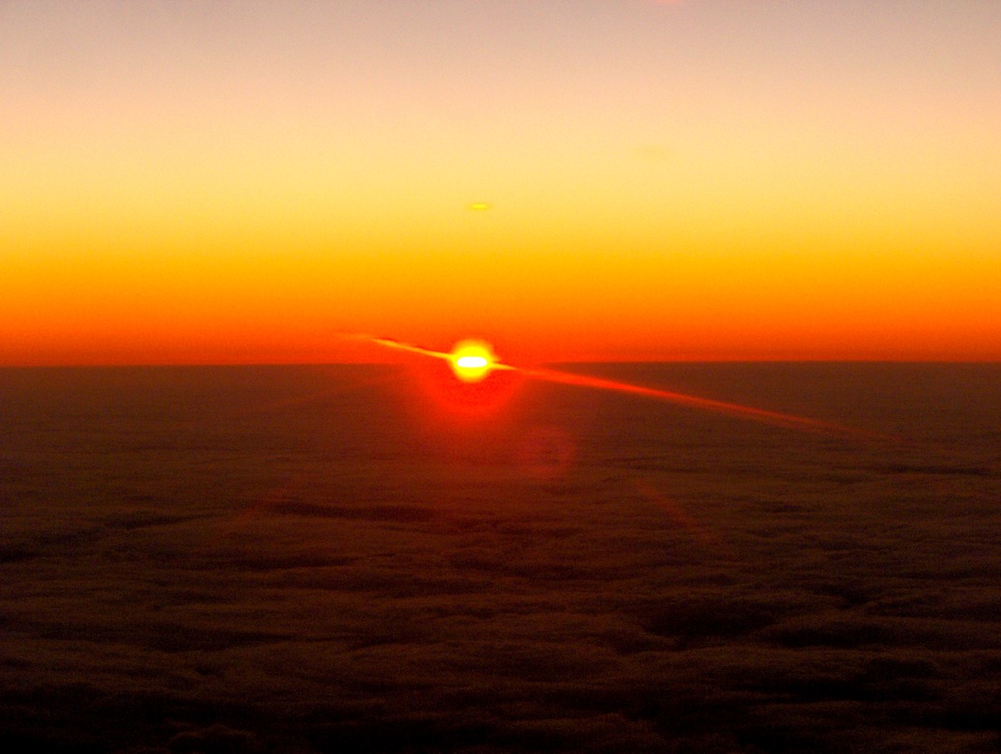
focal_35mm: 117
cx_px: 500
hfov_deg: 16.8
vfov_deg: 12.7
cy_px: 377
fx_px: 3388
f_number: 4.9
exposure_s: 1/157
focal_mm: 24
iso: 112
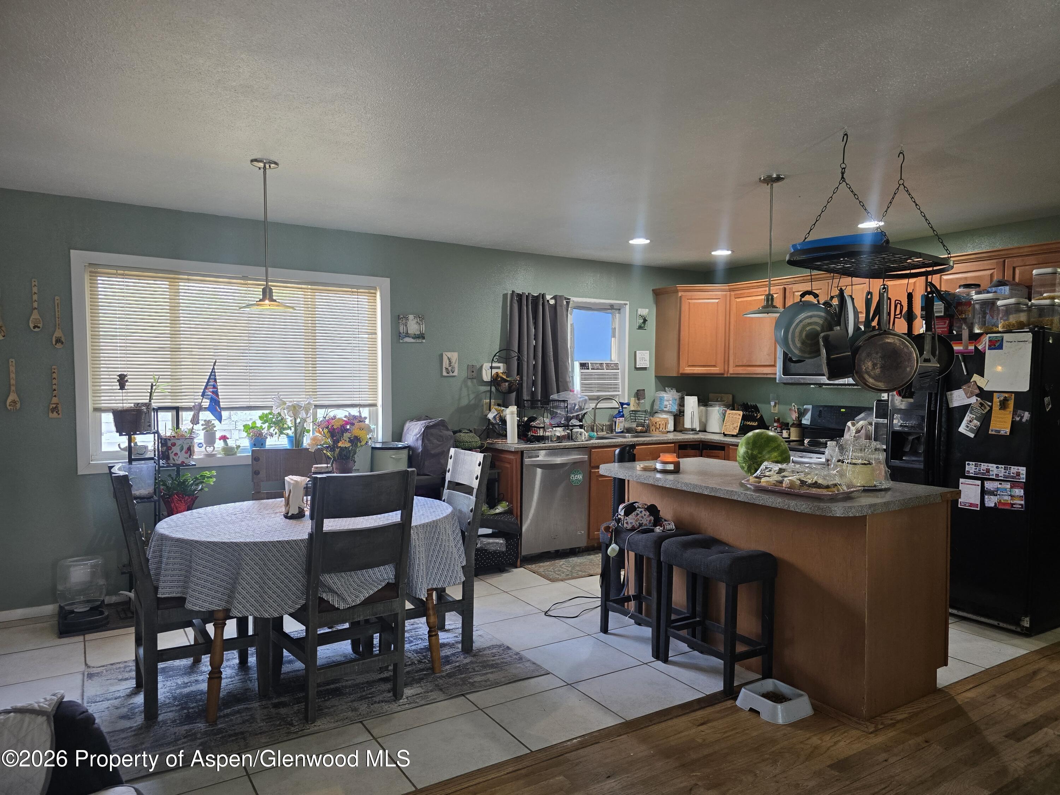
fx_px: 704
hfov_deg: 73.9
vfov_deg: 58.9
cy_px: 398
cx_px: 530
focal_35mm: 23
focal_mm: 6.3
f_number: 1.7
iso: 250
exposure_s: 1/120
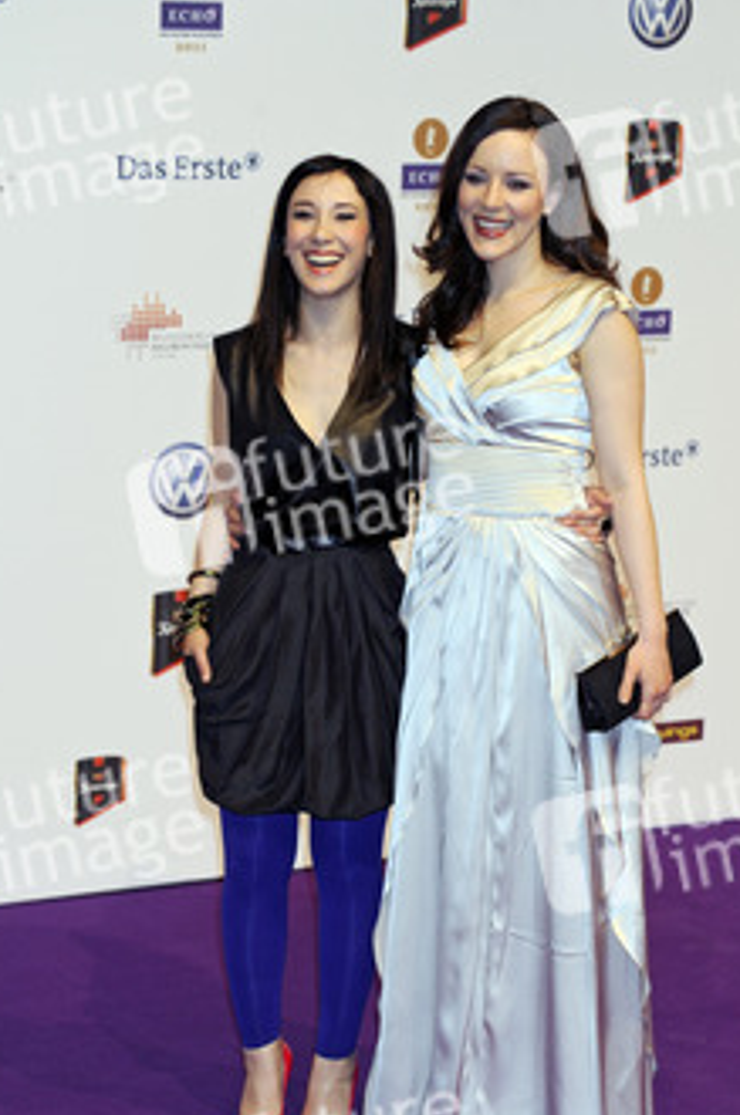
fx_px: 3000
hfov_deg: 14.1
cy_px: 666
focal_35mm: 97
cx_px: 399
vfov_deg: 21.0
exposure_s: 1/160
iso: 640
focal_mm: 80
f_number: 5.6
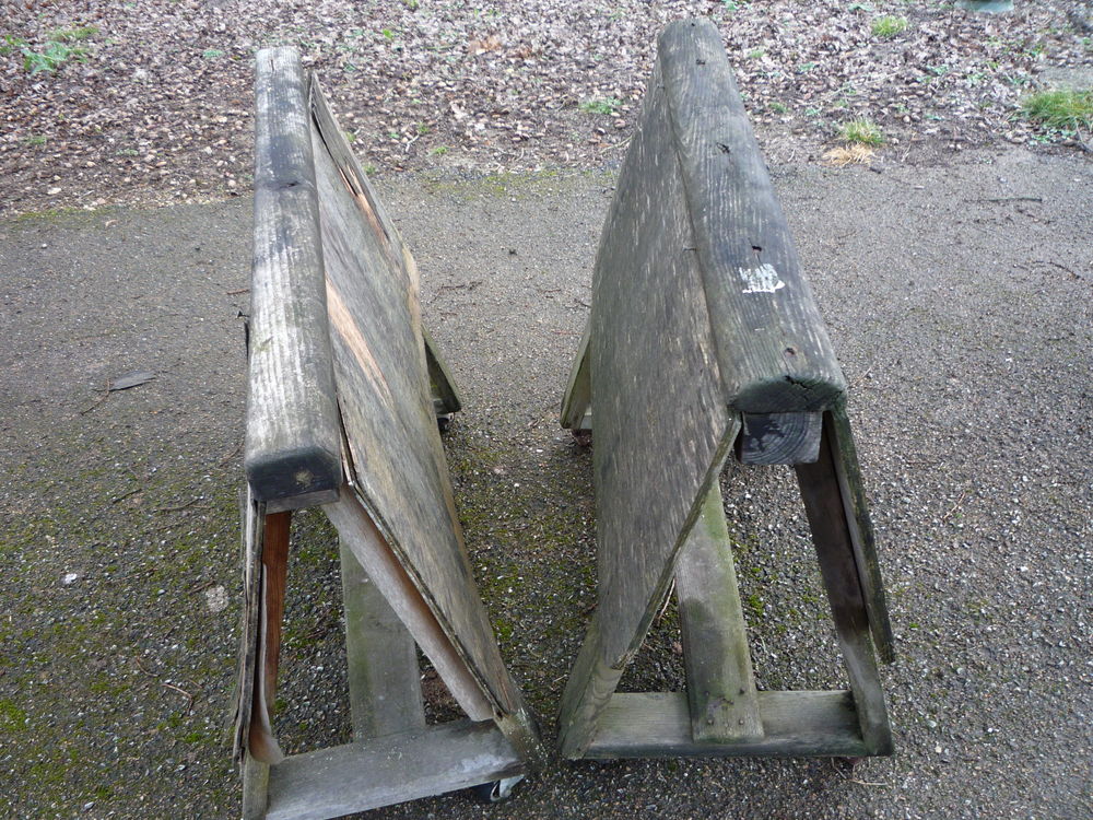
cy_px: 410
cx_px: 546
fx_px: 947
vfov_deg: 46.8
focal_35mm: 30
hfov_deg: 60.0
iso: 100
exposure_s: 1/60
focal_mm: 5.2
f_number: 3.3
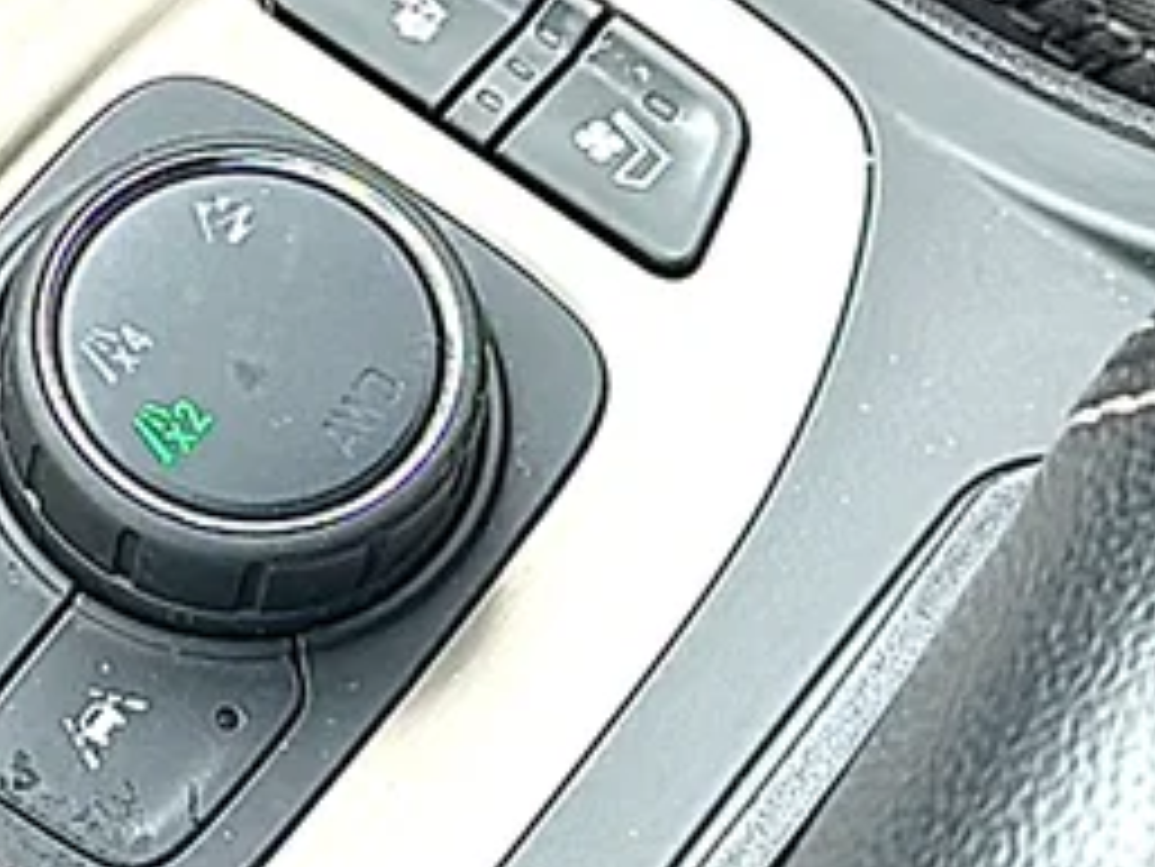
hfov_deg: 14.7
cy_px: 164
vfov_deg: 11.5
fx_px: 4273
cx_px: -378
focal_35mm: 128
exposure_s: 1/173
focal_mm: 6.86
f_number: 1.78
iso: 64
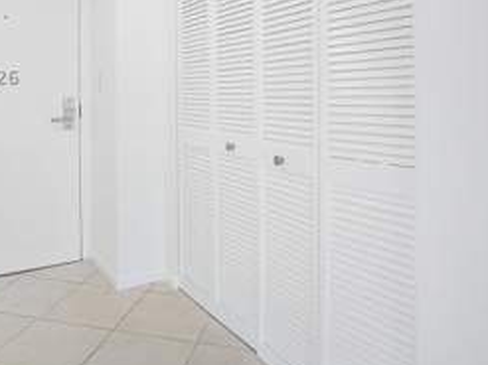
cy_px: 76
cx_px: 225
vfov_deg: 47.2
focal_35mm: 28
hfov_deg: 63.4
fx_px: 395
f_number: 8
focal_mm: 10
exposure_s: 1/15
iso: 100
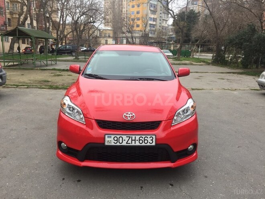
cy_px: 100
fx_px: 222
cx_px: 132
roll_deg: -1.5
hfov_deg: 61.7
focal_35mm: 29
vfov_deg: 48.2
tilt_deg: -12.4
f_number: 2.2
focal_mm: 4.15
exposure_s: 1/50
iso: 32
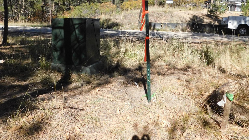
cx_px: 127
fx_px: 172
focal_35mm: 26
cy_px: 44
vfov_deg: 43.6
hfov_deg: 71.9
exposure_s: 1/1500
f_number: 6
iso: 800
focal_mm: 4
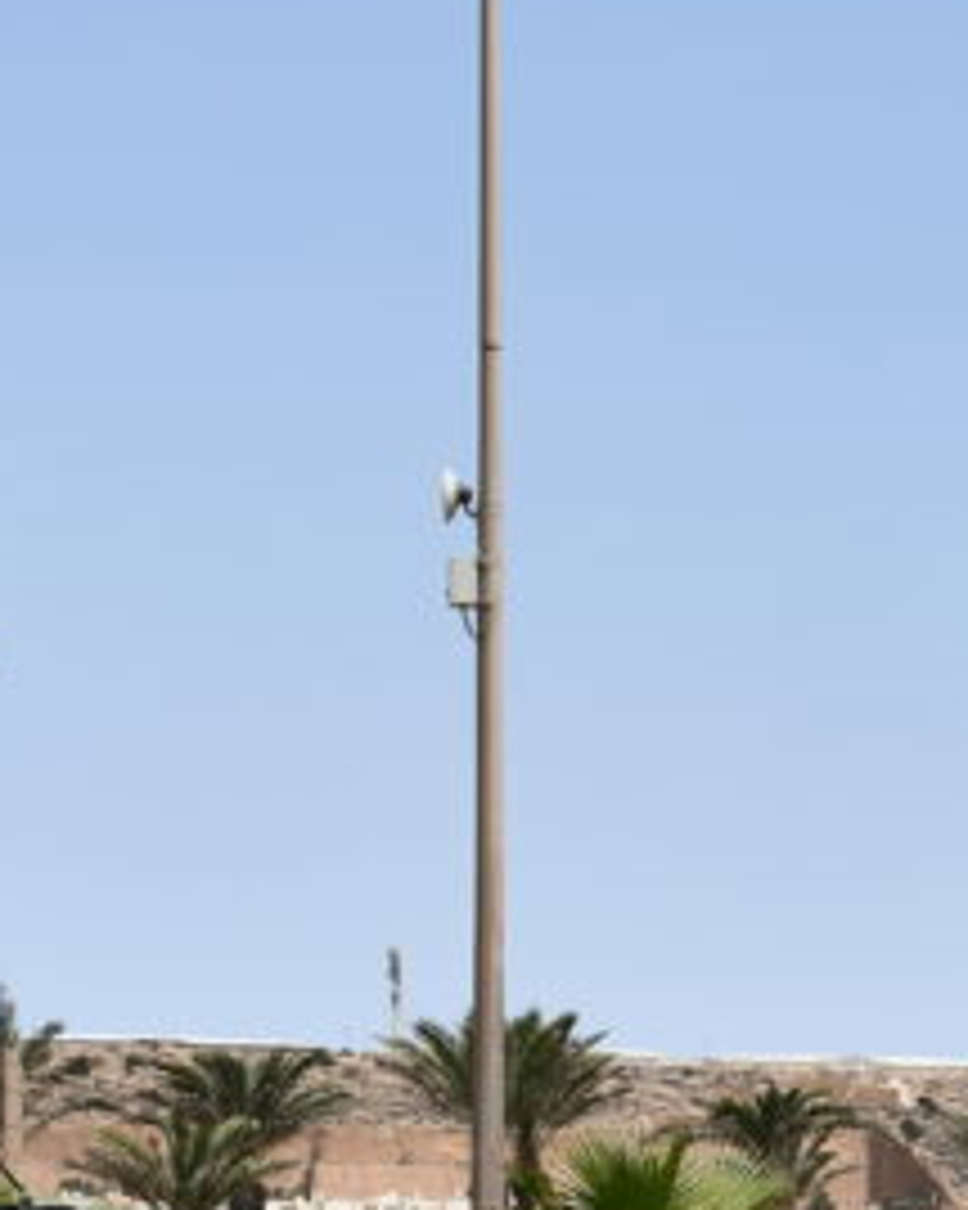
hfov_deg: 9.2
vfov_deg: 11.9
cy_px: 1221
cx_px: 1603
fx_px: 5769
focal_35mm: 161
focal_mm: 30
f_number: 10
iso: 100
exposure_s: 1/400
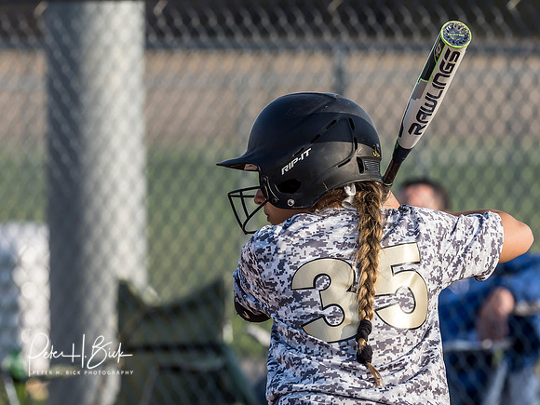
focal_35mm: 695
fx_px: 10841
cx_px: 228
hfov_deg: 2.9
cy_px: 234
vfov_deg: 2.1
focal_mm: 300
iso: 400
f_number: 6.3
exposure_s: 1/1000
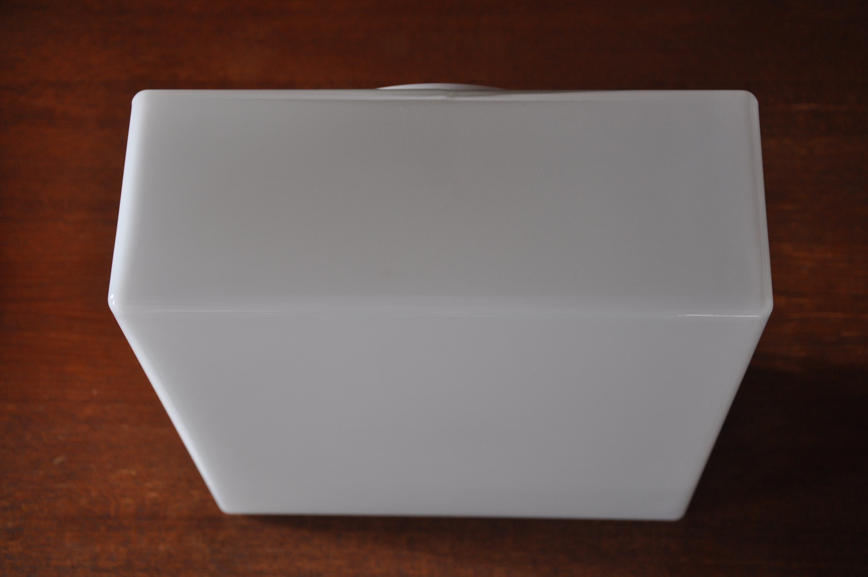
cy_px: 288
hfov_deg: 35.1
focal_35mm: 57
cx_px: 434
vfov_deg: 23.7
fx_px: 1373
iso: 560
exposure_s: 1/60
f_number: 4.5
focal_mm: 38
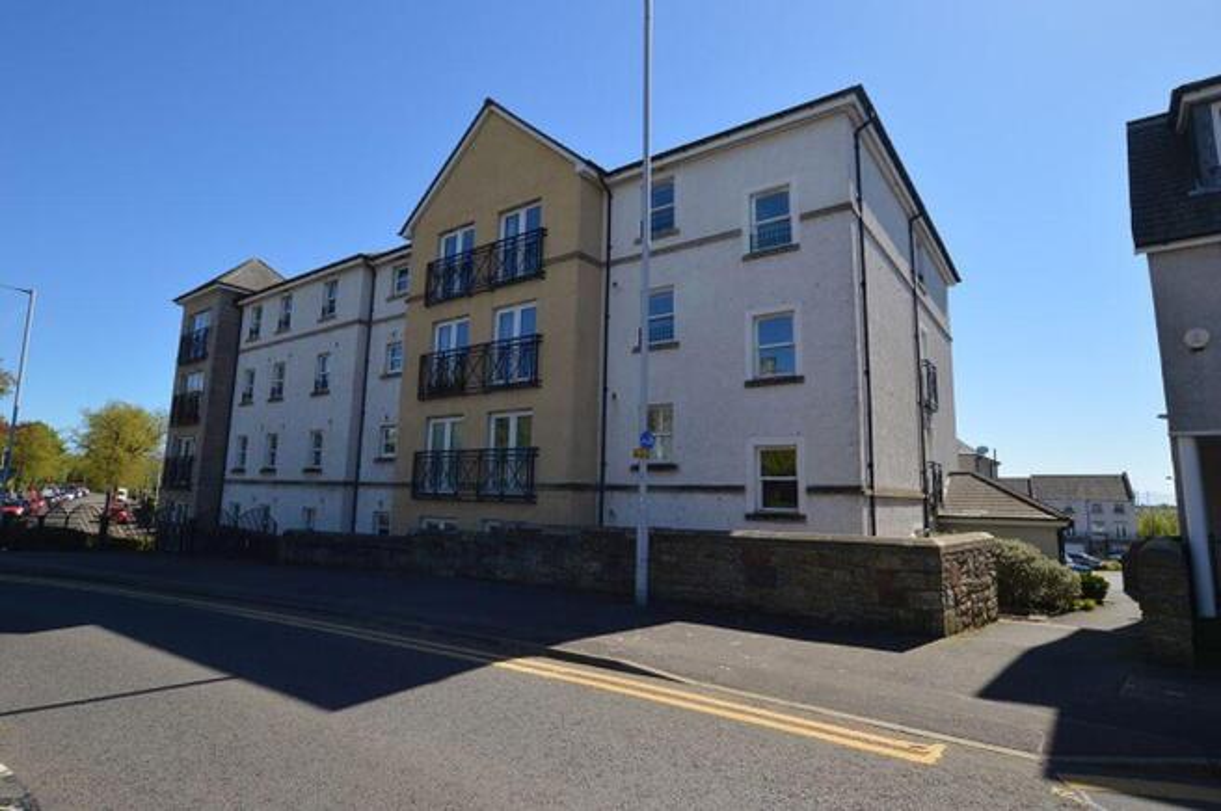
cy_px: 406
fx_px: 610
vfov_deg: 67.3
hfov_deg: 90.1
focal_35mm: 18
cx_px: 610
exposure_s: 1/200
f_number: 7.1
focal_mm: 12
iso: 100
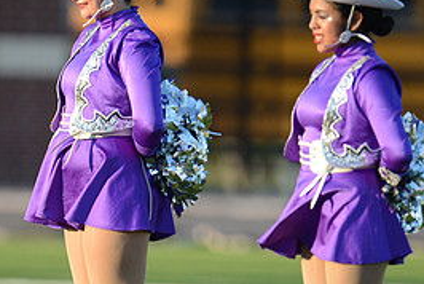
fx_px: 14113
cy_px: 199
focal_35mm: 1197
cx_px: 99
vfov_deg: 1.2
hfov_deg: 1.7
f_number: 4
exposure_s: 1/2500
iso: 800
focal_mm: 550
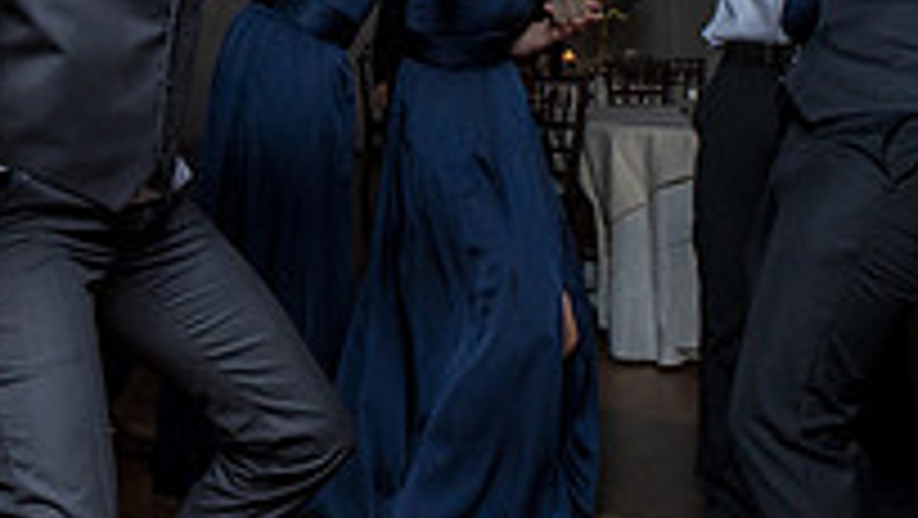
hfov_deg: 33.7
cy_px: 75
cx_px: 14
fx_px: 1388
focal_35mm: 57
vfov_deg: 20.8
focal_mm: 16
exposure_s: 1/200
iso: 2000
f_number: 5.6
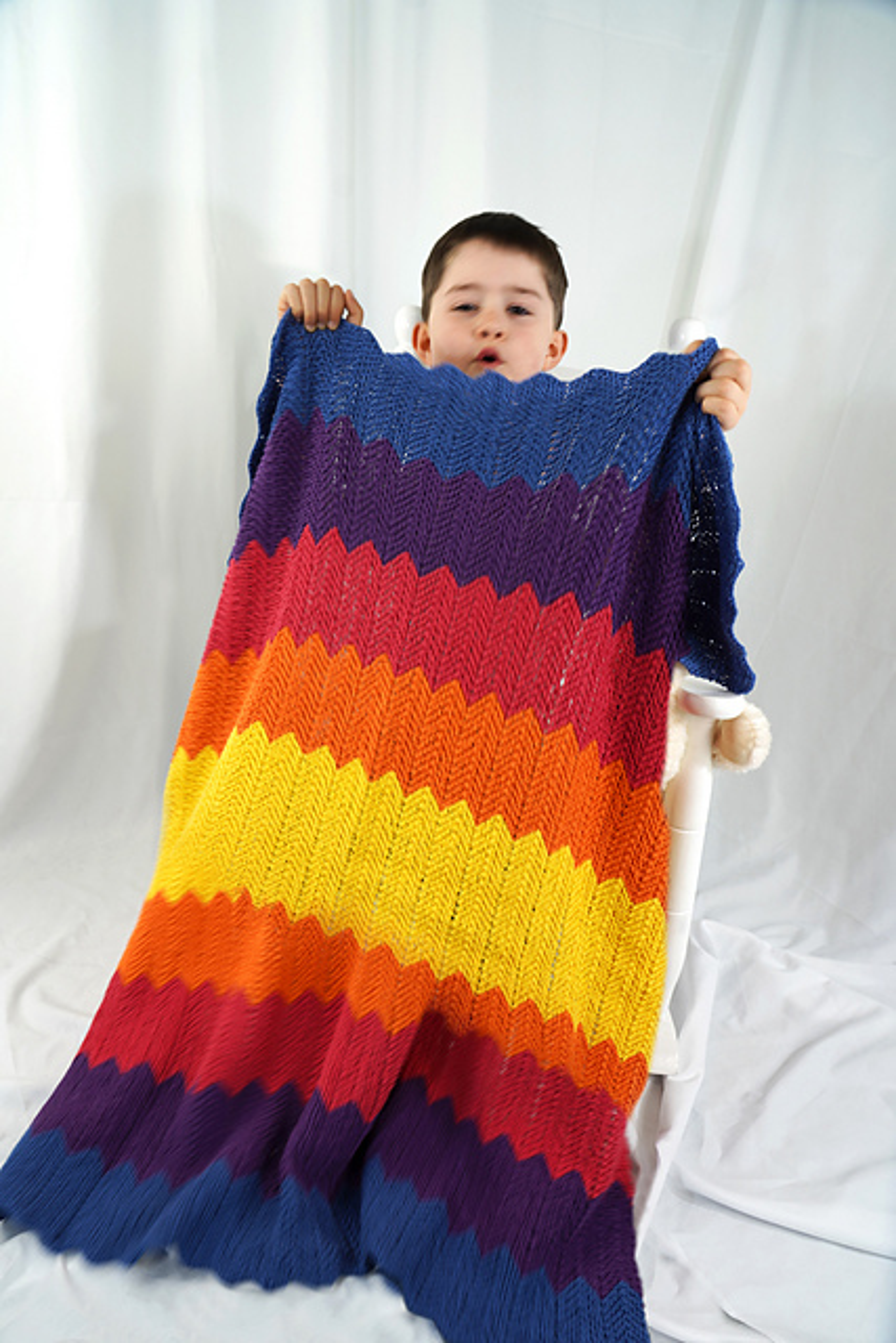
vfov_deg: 73.7
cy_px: 672
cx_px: 448
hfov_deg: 53.2
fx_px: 895
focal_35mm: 24
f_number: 5
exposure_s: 1/30
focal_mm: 24
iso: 100
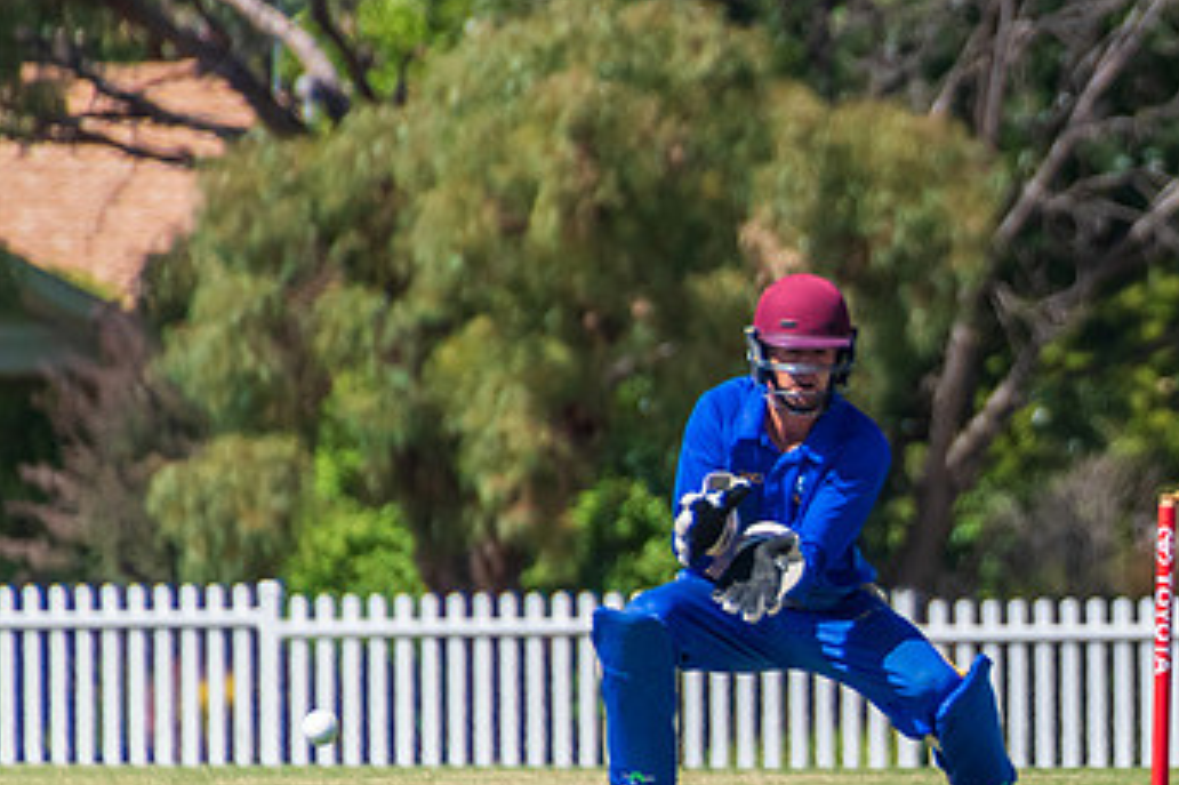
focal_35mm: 1361
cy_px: 529
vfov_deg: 1.0
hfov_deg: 1.5
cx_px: 1334
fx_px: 44549
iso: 400
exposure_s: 1/2500
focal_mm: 400
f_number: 6.3
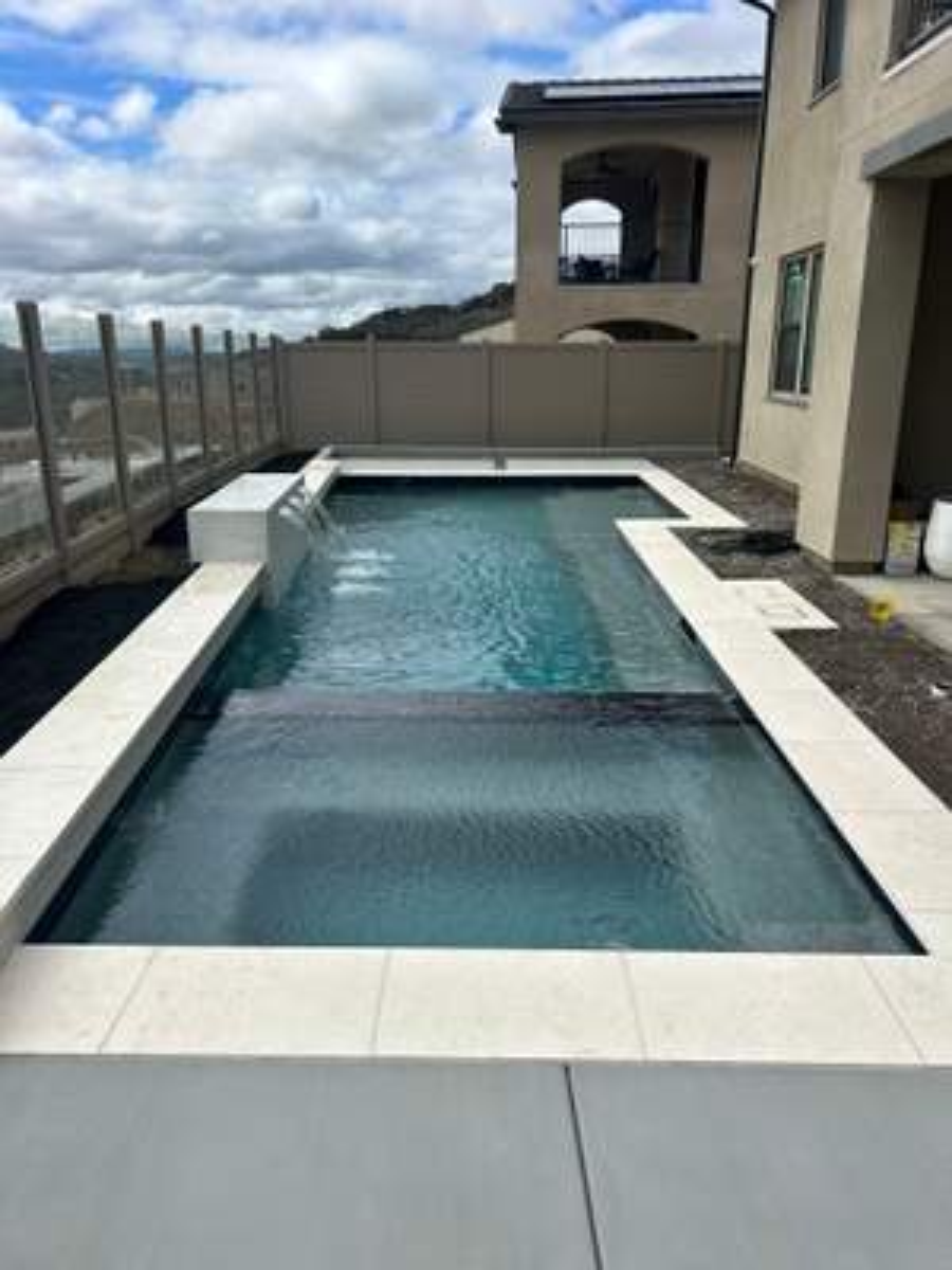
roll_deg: +0.1
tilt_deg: -14.5
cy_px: 635
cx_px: 476
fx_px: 953
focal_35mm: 26
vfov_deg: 67.3
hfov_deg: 53.1
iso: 50
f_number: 1.5
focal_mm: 5.7
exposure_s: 1/5076
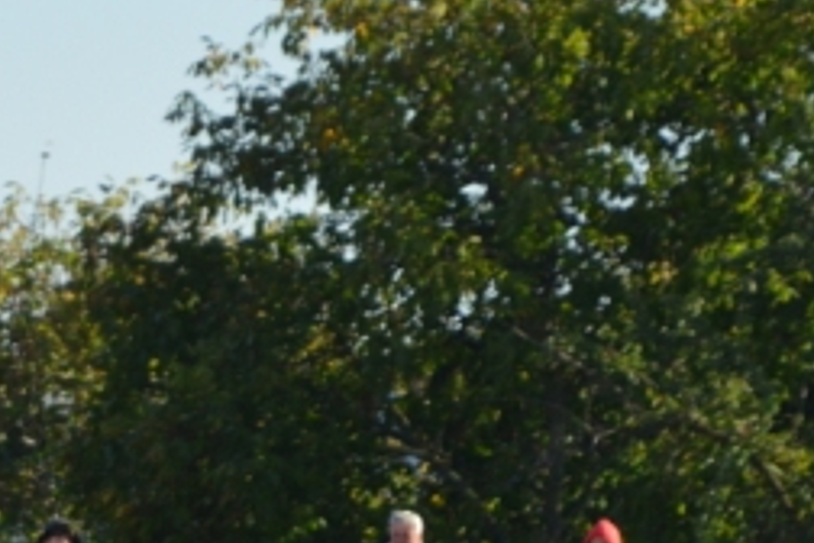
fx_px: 15420
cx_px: -485
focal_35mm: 682
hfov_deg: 3.0
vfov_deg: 2.0
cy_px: 603
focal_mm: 112
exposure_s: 1/500
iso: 720
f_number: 5.6
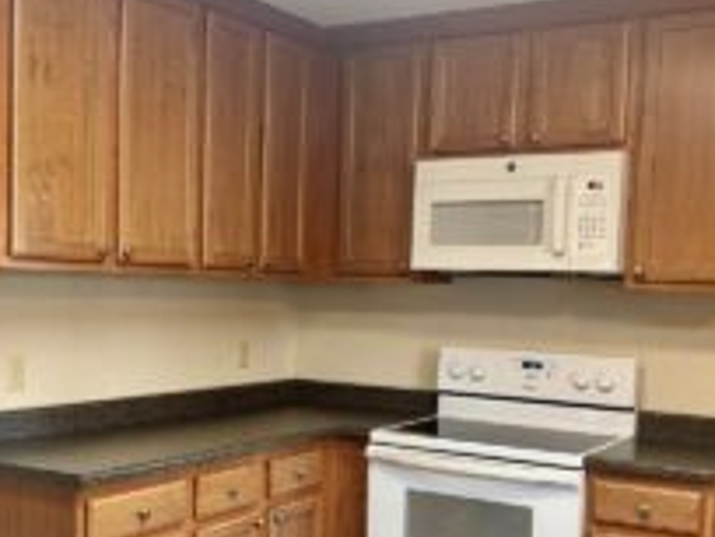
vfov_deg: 28.4
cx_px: 270
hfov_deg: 37.3
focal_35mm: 51
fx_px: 1053
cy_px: 362
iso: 200
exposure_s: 1/60
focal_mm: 5.96
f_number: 1.6
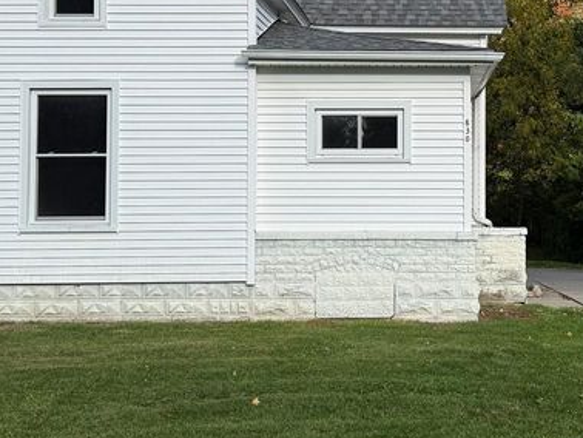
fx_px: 1095
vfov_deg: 22.5
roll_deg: -0.5
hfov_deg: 29.5
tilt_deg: +2.8
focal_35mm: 65
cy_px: 134
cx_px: 406
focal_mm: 6.76
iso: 80
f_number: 1.78
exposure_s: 1/3021
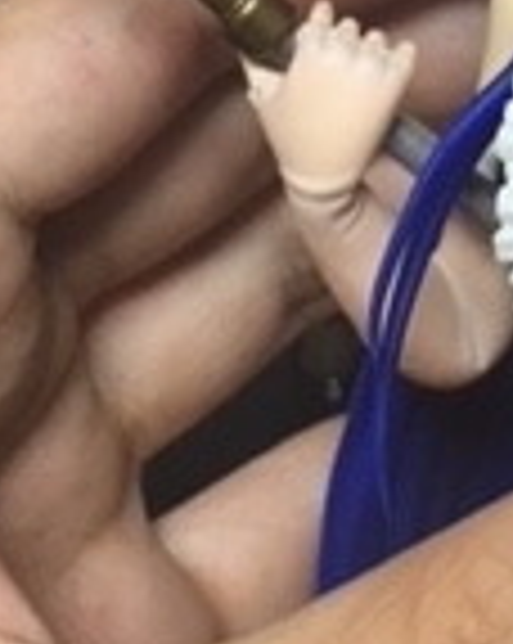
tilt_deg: -38.0
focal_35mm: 127
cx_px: 590
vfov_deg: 14.5
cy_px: -203
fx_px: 2415
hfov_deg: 11.9
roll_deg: +0.0
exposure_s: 1/30
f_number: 2.2
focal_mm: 4.15
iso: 80
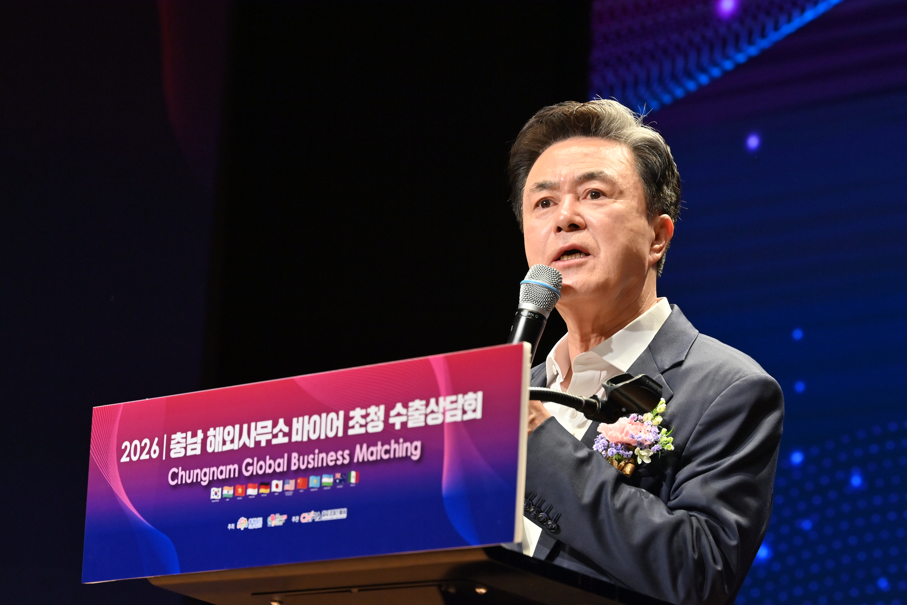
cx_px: 454
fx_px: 3401
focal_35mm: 135
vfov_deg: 10.2
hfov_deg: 15.2
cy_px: 302
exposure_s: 1/320
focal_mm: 135
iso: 1250
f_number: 7.1
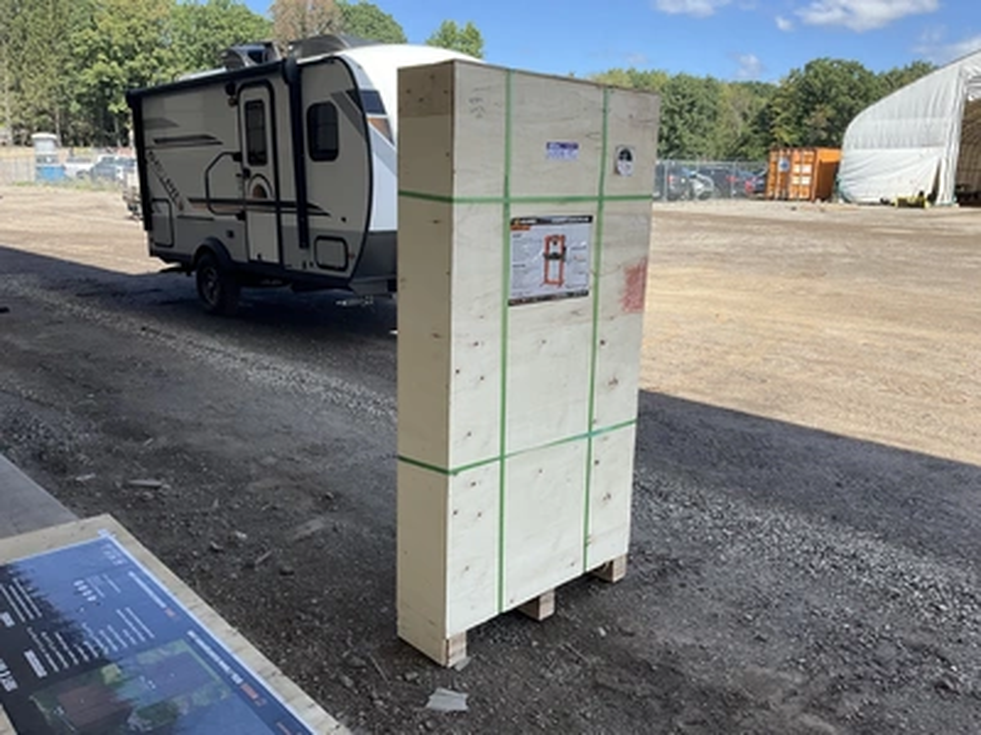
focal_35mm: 29
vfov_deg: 48.2
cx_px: 490
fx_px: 822
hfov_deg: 61.7
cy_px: 368
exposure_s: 1/728
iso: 25
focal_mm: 3
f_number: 1.8
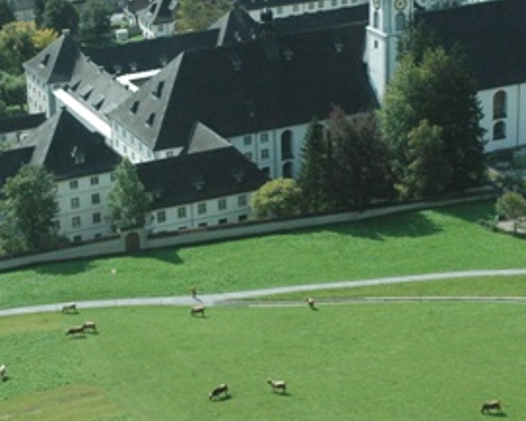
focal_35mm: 113
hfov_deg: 16.9
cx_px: 116
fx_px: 1760
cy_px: 113
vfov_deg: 13.6
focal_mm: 34
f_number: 11
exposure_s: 1/640
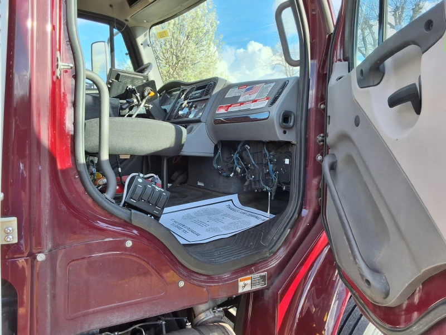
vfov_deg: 49.7
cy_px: 168
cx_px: 223
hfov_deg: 63.4
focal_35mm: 28
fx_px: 361
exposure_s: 1/288
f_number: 1.9
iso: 32
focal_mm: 2.91
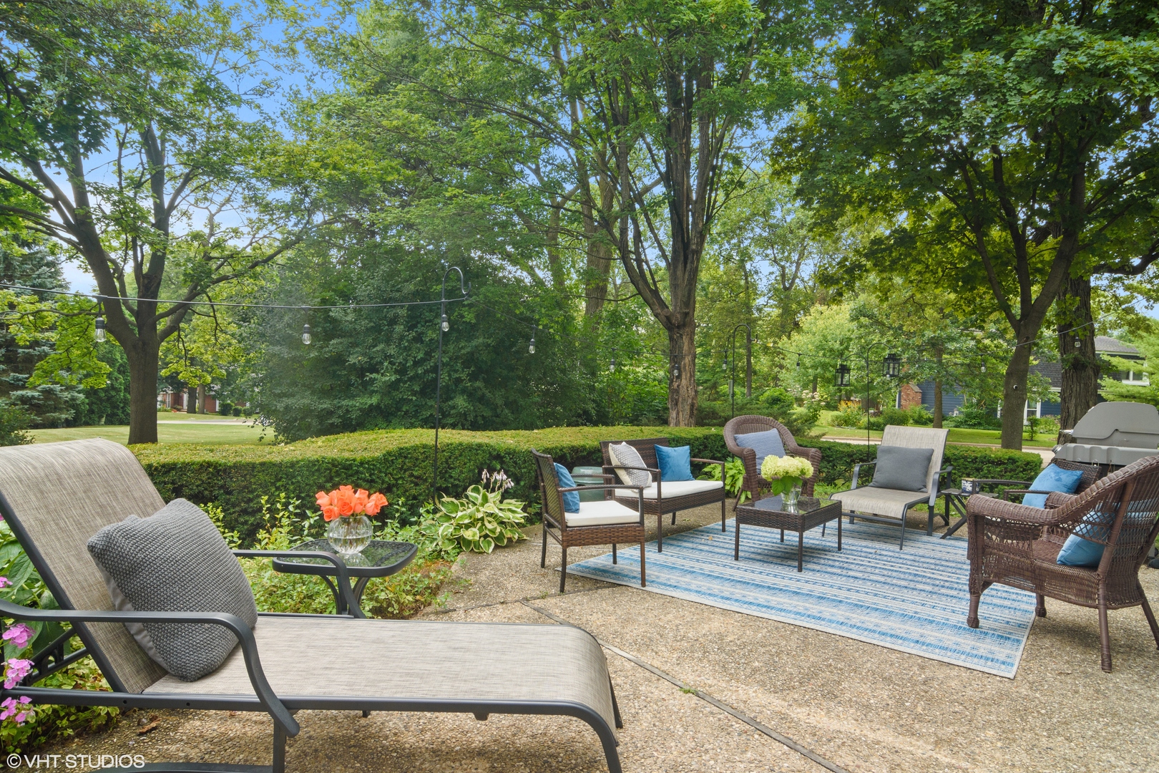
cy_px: 386
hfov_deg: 90.0
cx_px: 580
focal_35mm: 18
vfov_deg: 67.4
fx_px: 579
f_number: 8
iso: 200
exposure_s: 1/100
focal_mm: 12
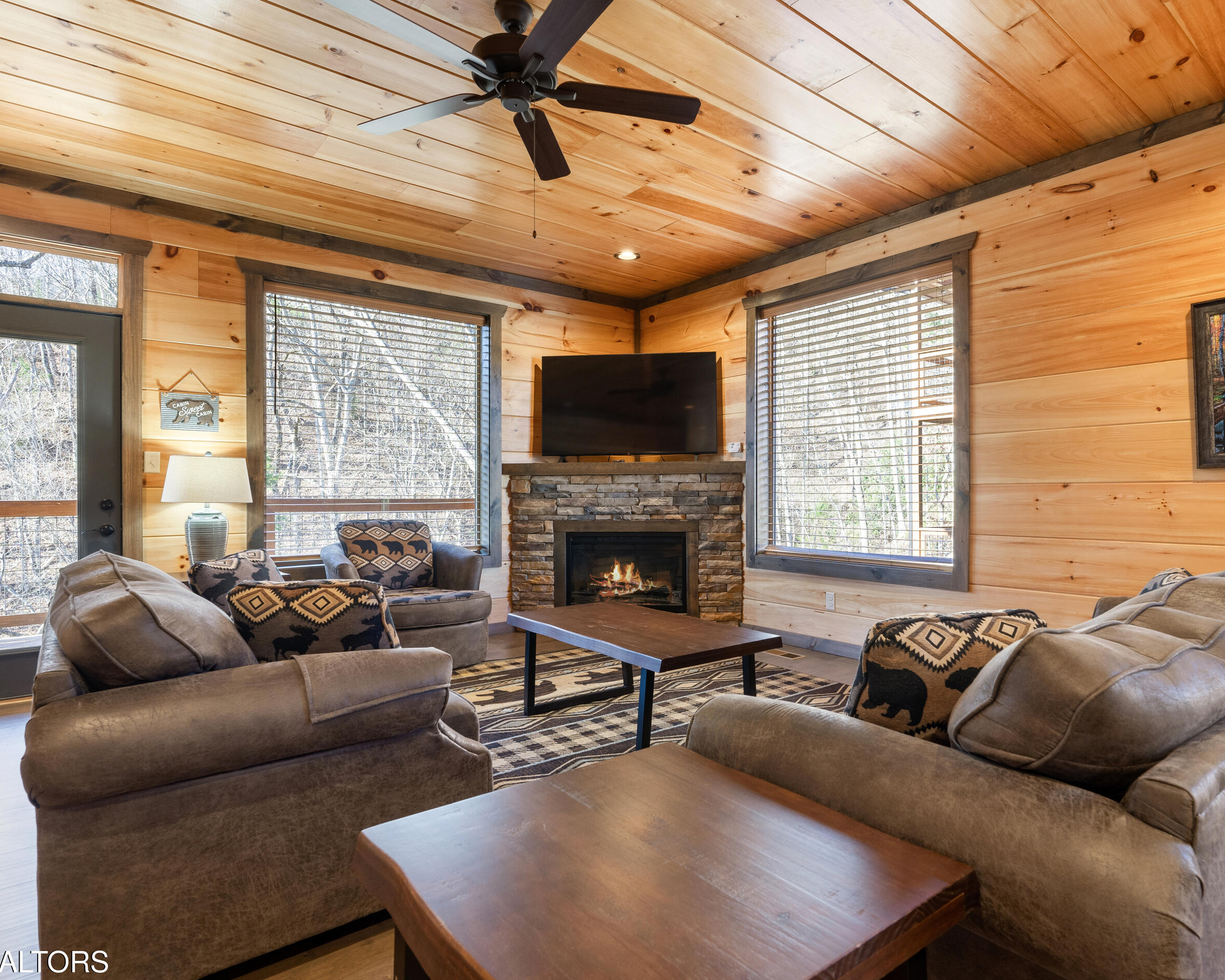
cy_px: 493
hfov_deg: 81.4
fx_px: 710
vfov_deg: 69.2
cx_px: 665
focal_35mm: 20
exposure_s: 1/1.67
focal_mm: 16.5
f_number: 9
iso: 100
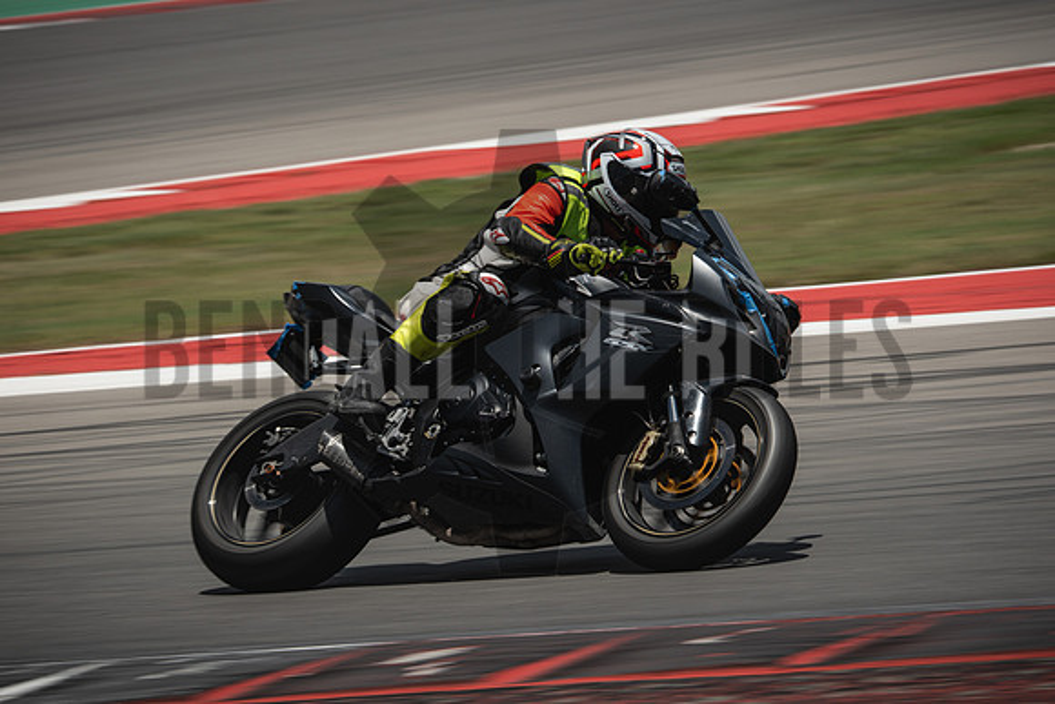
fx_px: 8793
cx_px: 528
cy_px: 352
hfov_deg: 6.9
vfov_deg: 4.6
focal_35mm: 300
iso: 125
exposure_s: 1/200
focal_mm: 200
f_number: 10
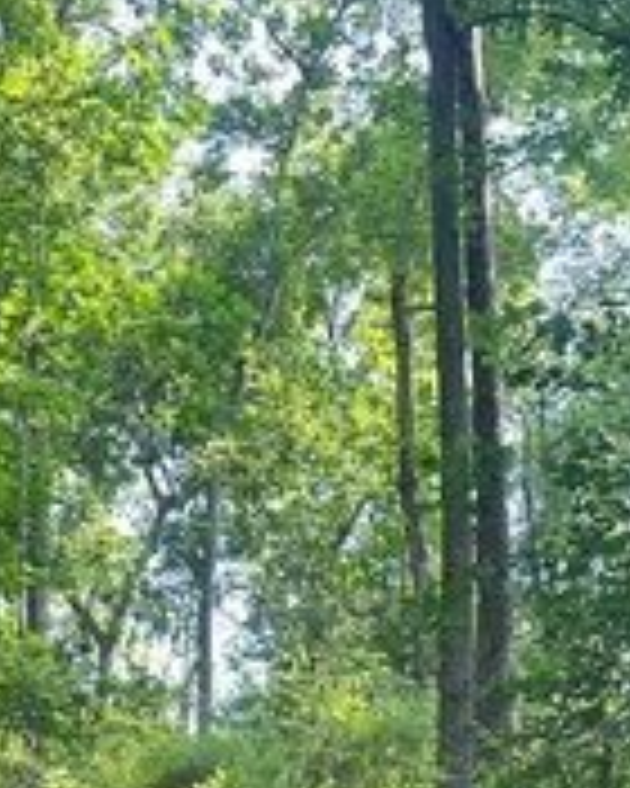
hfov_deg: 19.8
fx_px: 1795
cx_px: 205
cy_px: 1036
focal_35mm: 77
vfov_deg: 22.1
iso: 100
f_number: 1.78
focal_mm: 6.86
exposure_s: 1/166
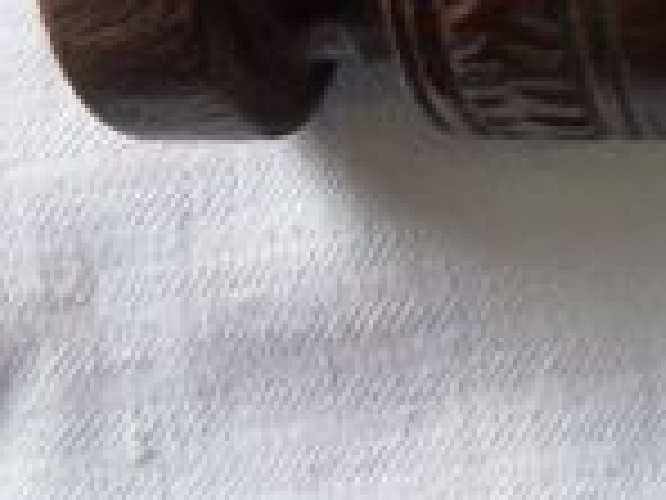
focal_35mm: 65
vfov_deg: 21.3
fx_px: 1251
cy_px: -68
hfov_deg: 26.4
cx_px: 810
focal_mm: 4.2
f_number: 3.3
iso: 100
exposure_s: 1/90
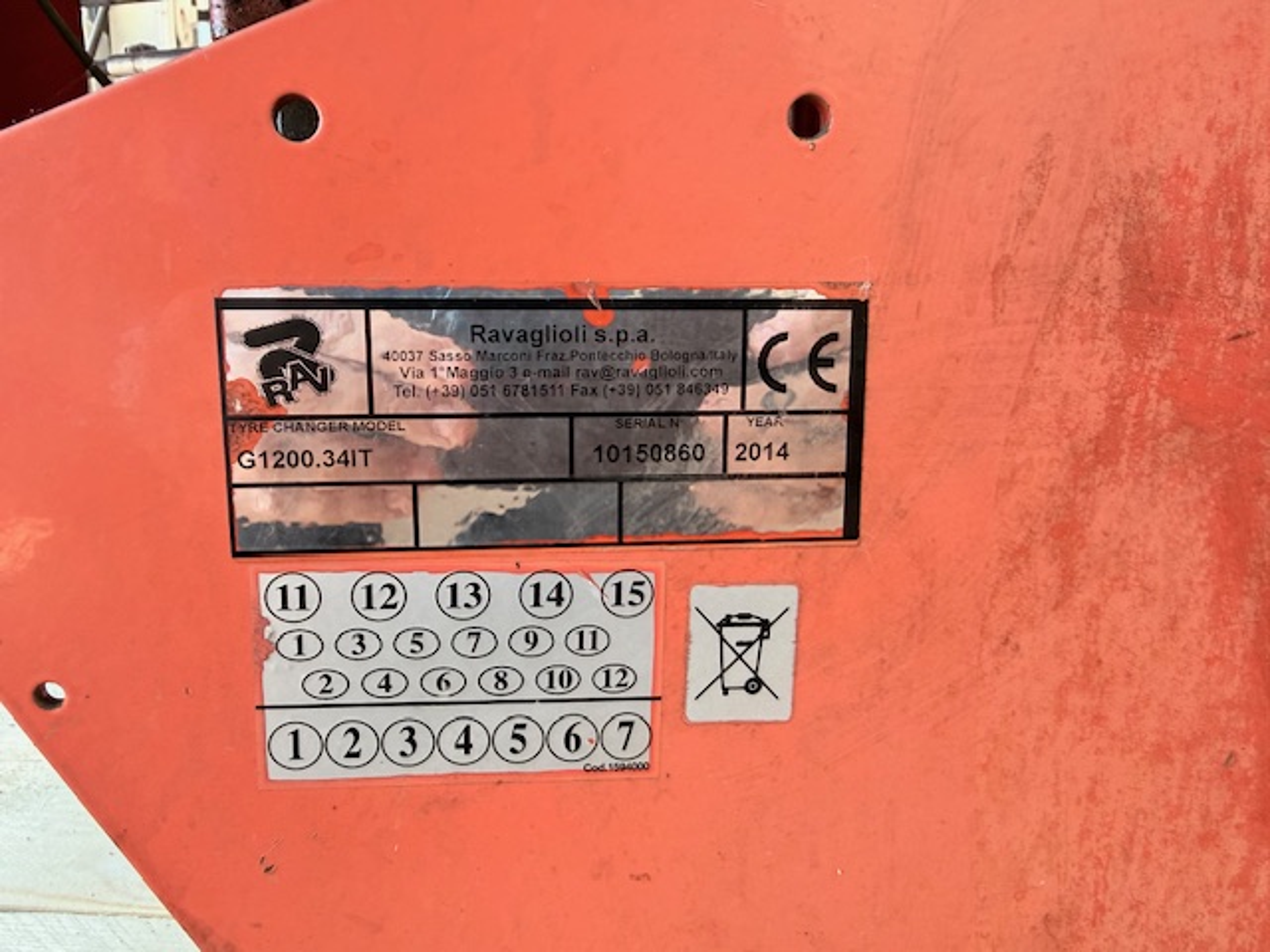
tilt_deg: -9.5
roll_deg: +0.2
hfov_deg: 69.4
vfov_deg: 54.9
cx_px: 635
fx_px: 917
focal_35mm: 25
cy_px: 476
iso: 125
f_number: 2.2
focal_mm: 2.22
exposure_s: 1/99
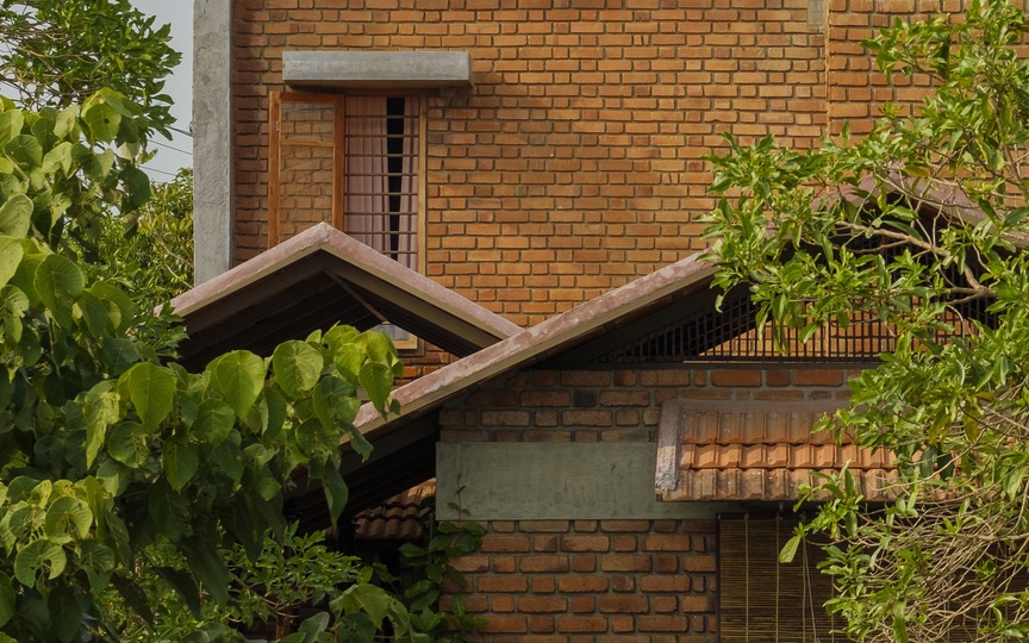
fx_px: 4964
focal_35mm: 177
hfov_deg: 11.6
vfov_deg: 7.4
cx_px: 1181
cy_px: 108
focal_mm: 50
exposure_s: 1/500
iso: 100
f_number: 6.4
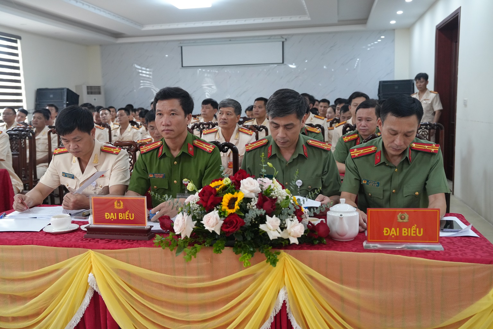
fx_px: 452
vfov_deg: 40.0
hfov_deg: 57.2
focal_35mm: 33
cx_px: 246
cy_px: 164
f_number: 4
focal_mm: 33
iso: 2500
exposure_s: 1/160
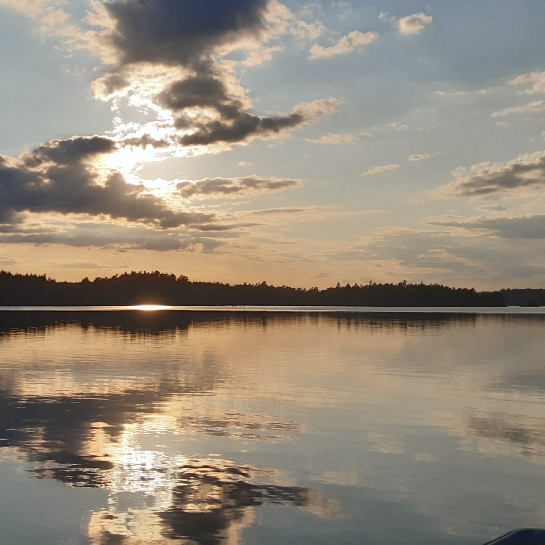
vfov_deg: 45.9
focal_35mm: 36
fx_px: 641
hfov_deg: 45.9
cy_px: 312
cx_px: 238
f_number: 1.7
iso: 40
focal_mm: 3.92
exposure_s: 1/10000
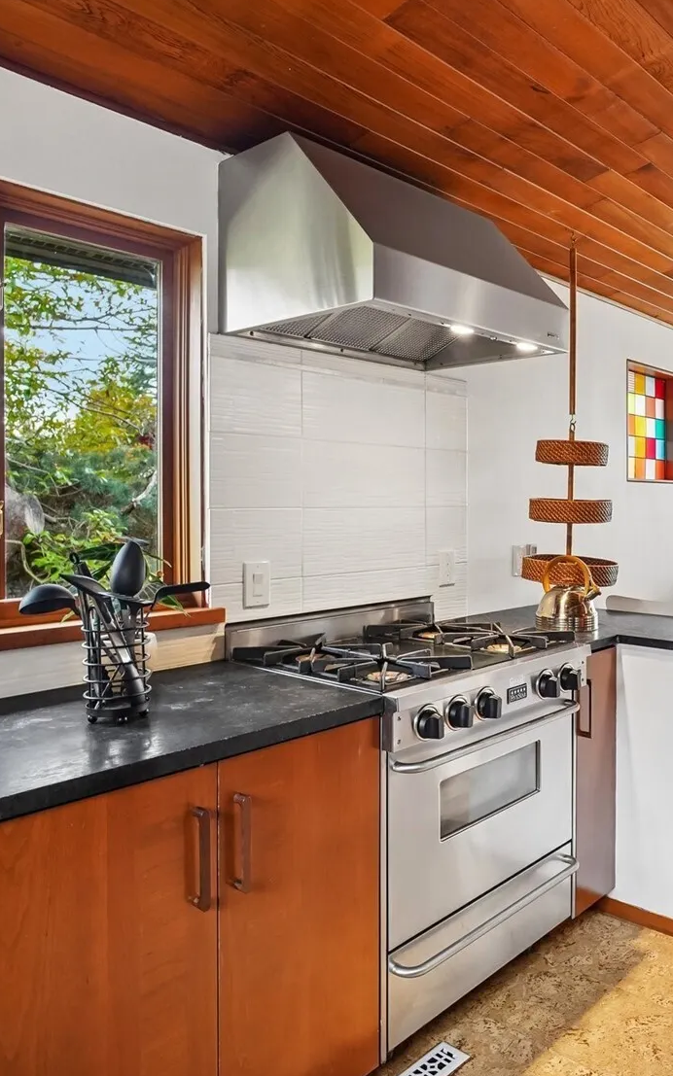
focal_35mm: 25
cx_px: 541
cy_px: 531
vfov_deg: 72.5
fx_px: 734
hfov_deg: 46.6
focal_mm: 16
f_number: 8
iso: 1600
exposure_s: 1/30
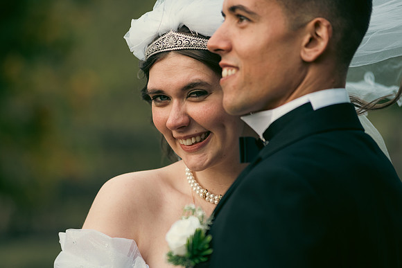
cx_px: 201
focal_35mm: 200
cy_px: 134
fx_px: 2234
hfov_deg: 10.3
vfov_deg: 6.9
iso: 320
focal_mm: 200
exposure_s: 1/200
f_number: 3.5
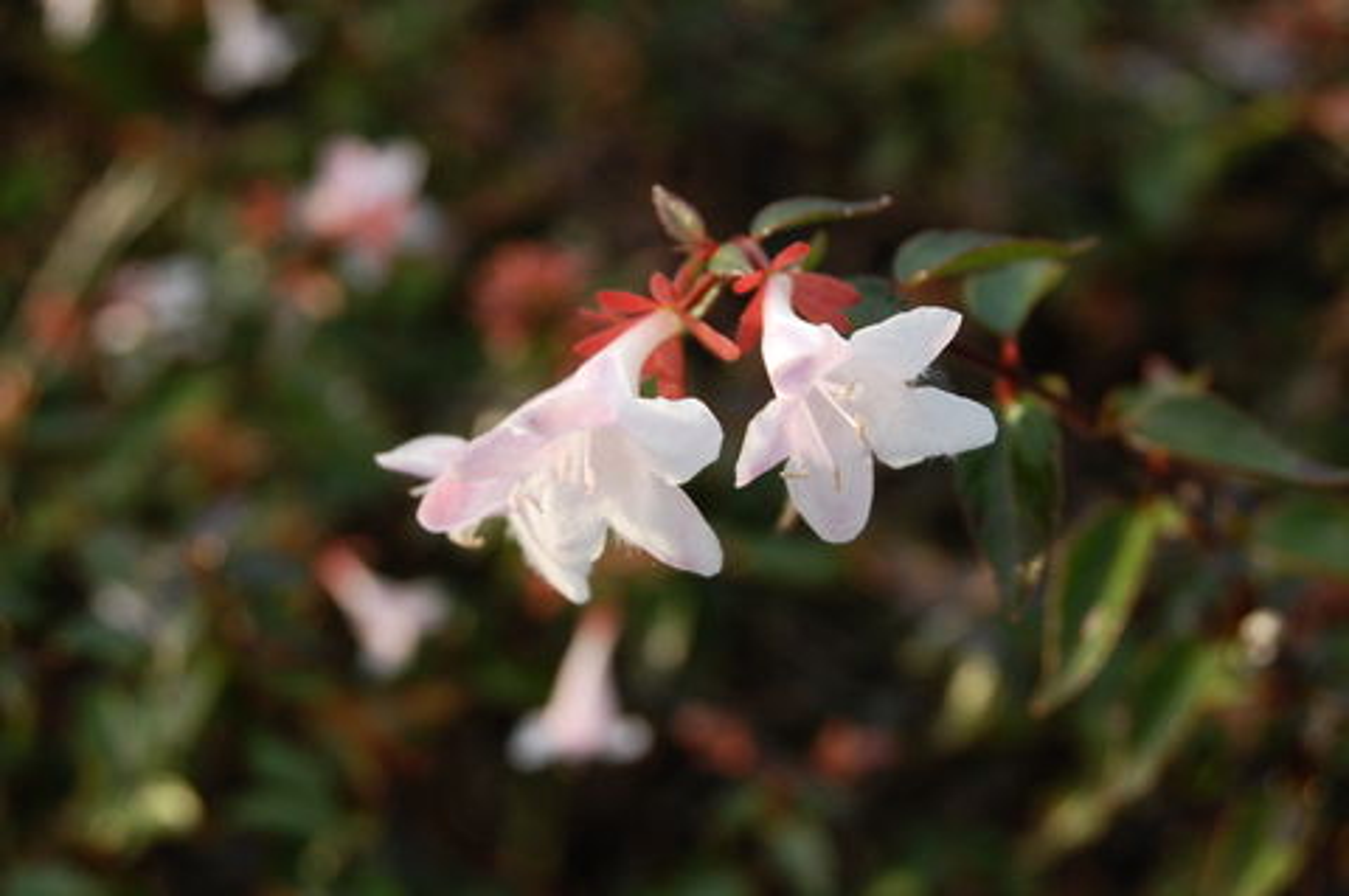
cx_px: 674
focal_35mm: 82
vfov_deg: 16.5
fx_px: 3088
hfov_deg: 24.6
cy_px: 448
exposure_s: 1/250
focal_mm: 55
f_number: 10
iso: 400
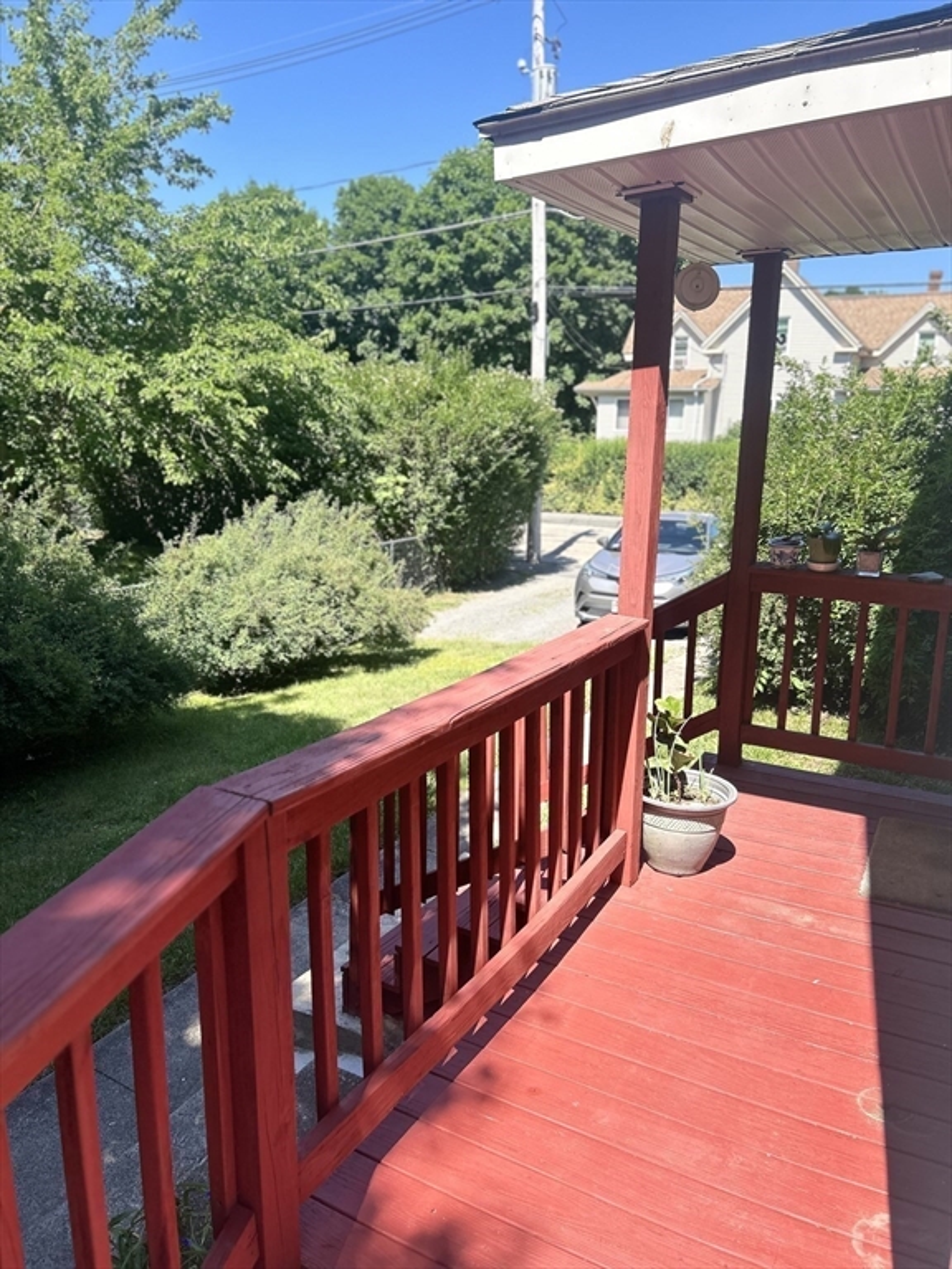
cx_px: 476
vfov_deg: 67.3
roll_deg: -1.9
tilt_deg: -14.5
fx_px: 953
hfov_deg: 53.1
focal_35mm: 26
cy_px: 634
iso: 50
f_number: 1.5
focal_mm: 5.7
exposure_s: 1/1645
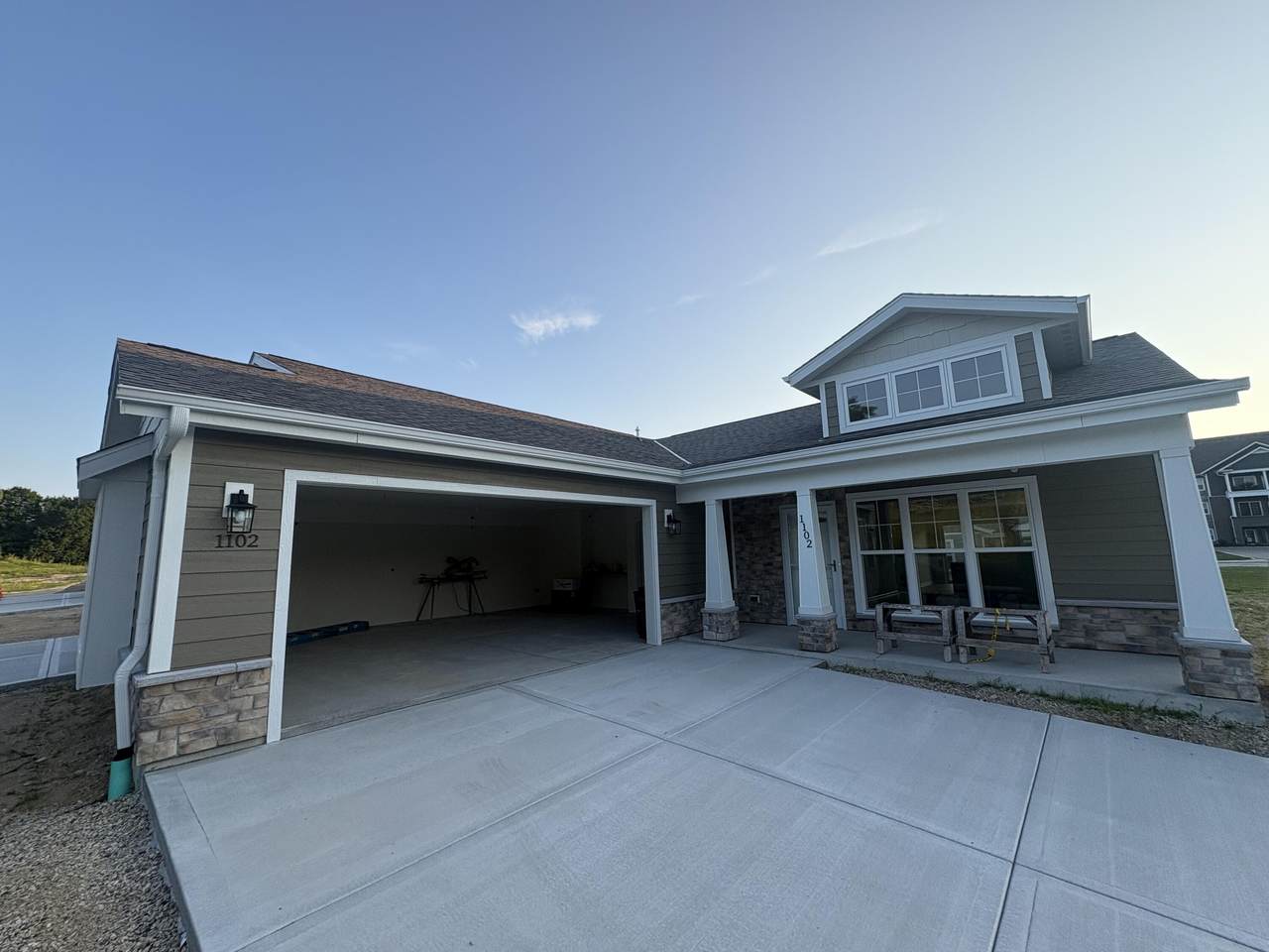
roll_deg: +2.3
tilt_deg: +9.3
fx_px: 513
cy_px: 476
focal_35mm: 14
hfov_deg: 102.1
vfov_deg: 85.7
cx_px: 634
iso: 40
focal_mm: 2.22
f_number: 2.2
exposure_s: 1/544
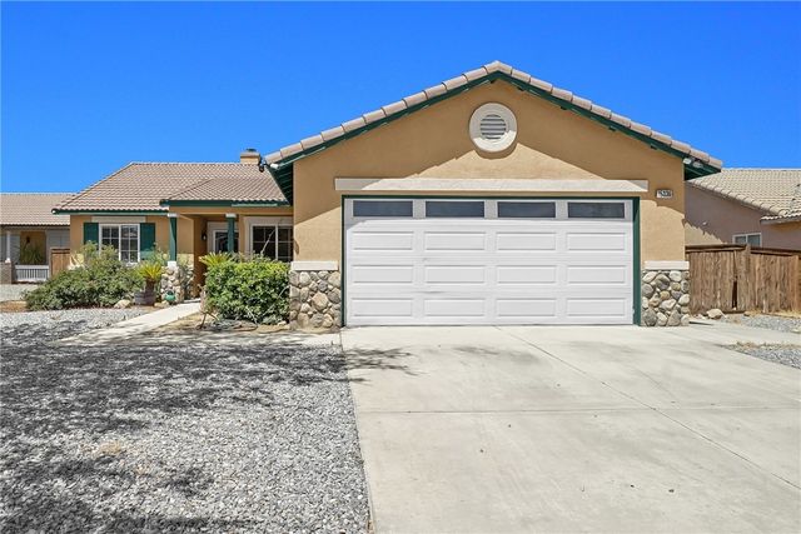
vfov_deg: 67.4
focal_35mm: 18
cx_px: 400
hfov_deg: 90.0
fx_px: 401
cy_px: 267
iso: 800
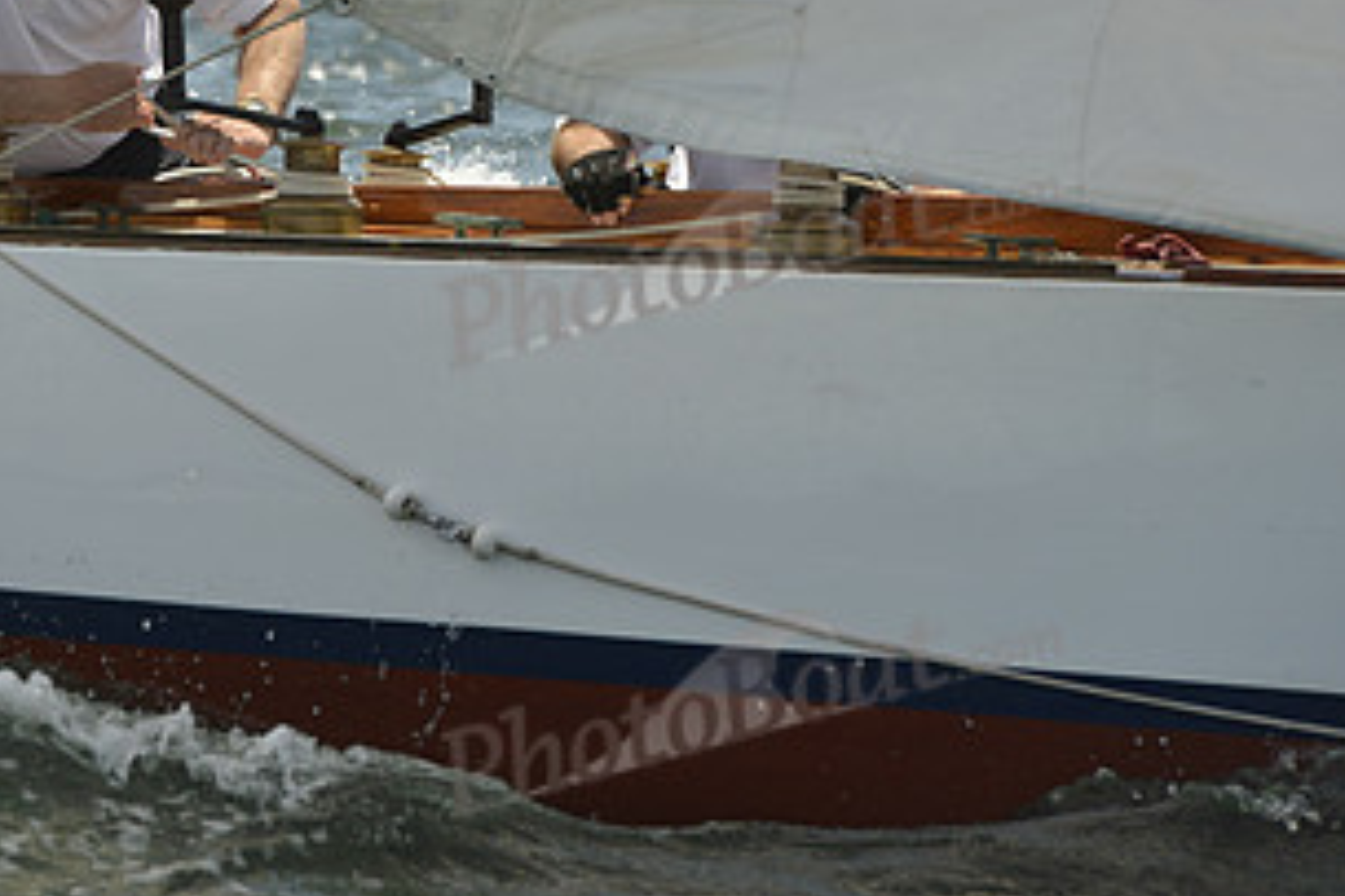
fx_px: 13143
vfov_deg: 3.9
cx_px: 216
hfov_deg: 5.9
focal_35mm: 352
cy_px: 86
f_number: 9
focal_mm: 185
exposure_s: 1/1600
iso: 280
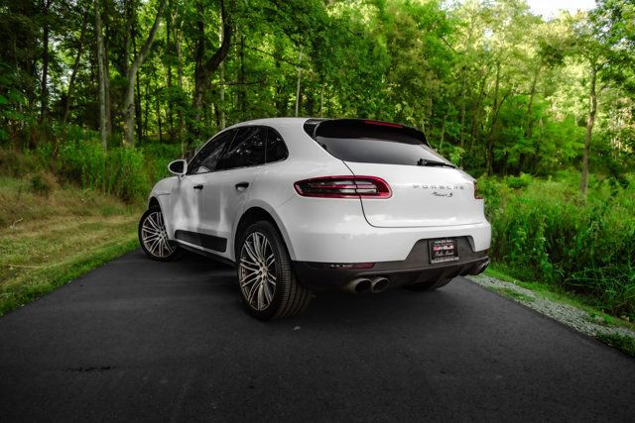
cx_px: 318
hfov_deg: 73.7
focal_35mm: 24
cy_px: 212
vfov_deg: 53.2
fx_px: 423
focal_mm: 24
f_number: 4
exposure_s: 1/500
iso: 640
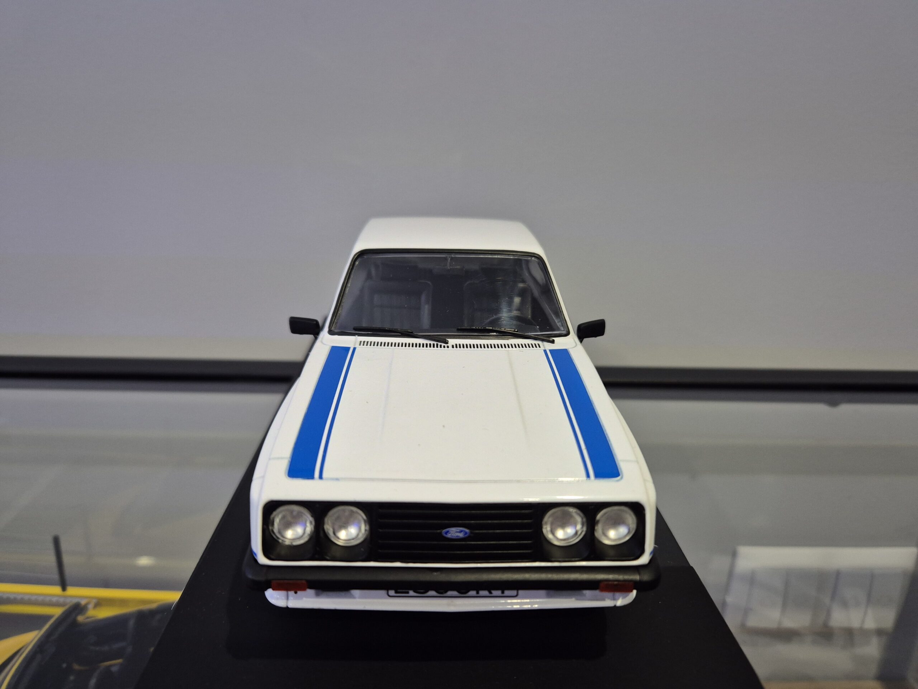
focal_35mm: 23
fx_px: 610
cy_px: 344
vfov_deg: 58.9
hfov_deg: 73.9
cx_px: 459
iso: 400
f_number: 1.8
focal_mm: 5.4
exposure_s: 1/100
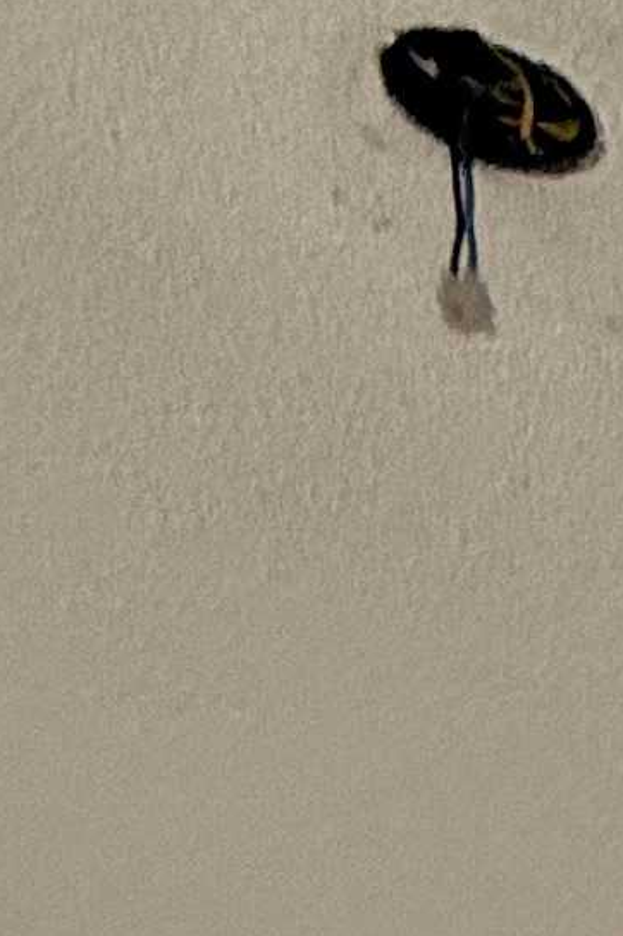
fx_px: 2807
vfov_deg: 10.6
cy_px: 2992
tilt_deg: -12.1
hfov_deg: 8.9
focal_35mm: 108
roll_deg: +0.2
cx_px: 2168
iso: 64
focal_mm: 2.22
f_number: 2.2
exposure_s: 1/102
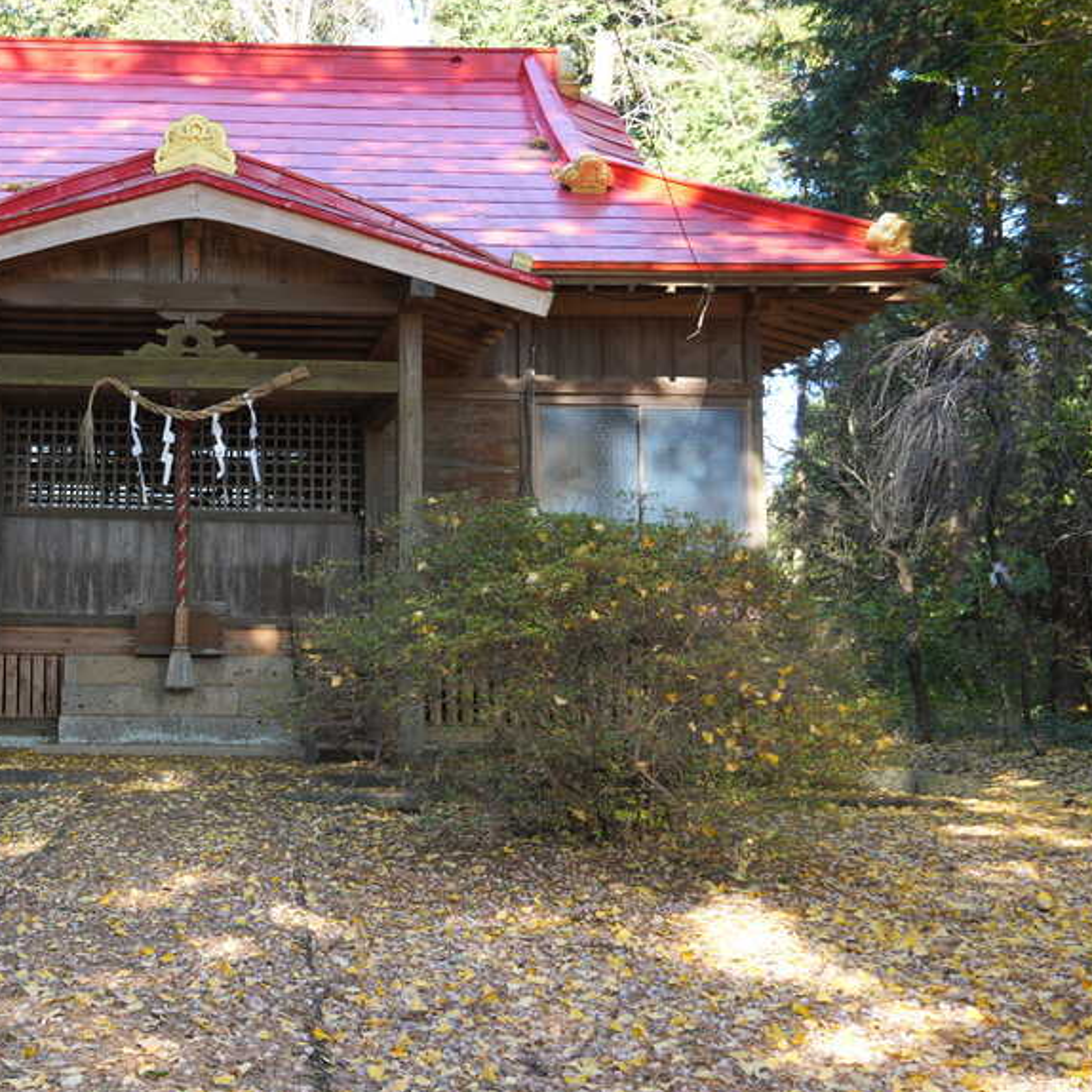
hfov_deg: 34.1
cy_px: 476
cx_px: 169
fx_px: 1705
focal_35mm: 48
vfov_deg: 35.5
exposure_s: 1/50
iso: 100
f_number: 4.5
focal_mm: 21
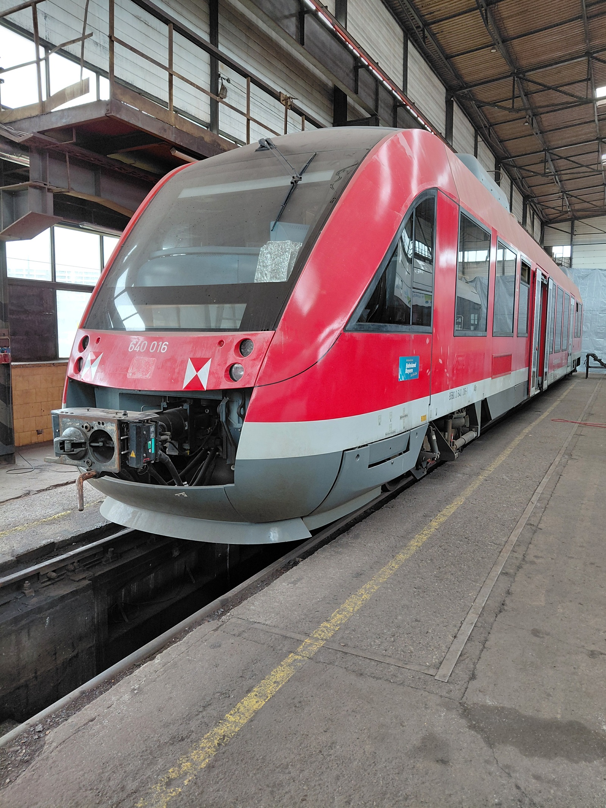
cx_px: 303
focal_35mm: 25
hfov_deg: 54.9
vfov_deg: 69.4
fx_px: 583
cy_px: 404
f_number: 1.8
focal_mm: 4.69
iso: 125
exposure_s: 1/100
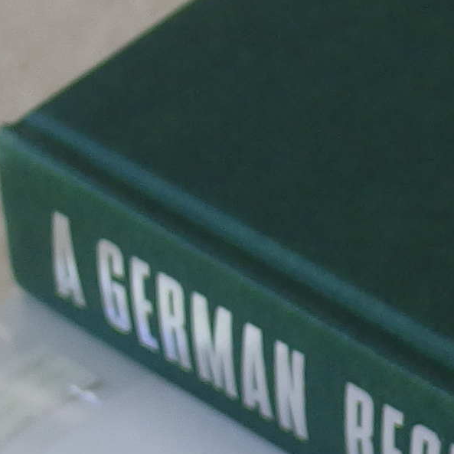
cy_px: 804
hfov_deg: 10.3
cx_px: 508
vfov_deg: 9.9
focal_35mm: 167
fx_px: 2478
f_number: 1.8
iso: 100
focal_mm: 6
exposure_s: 1/45
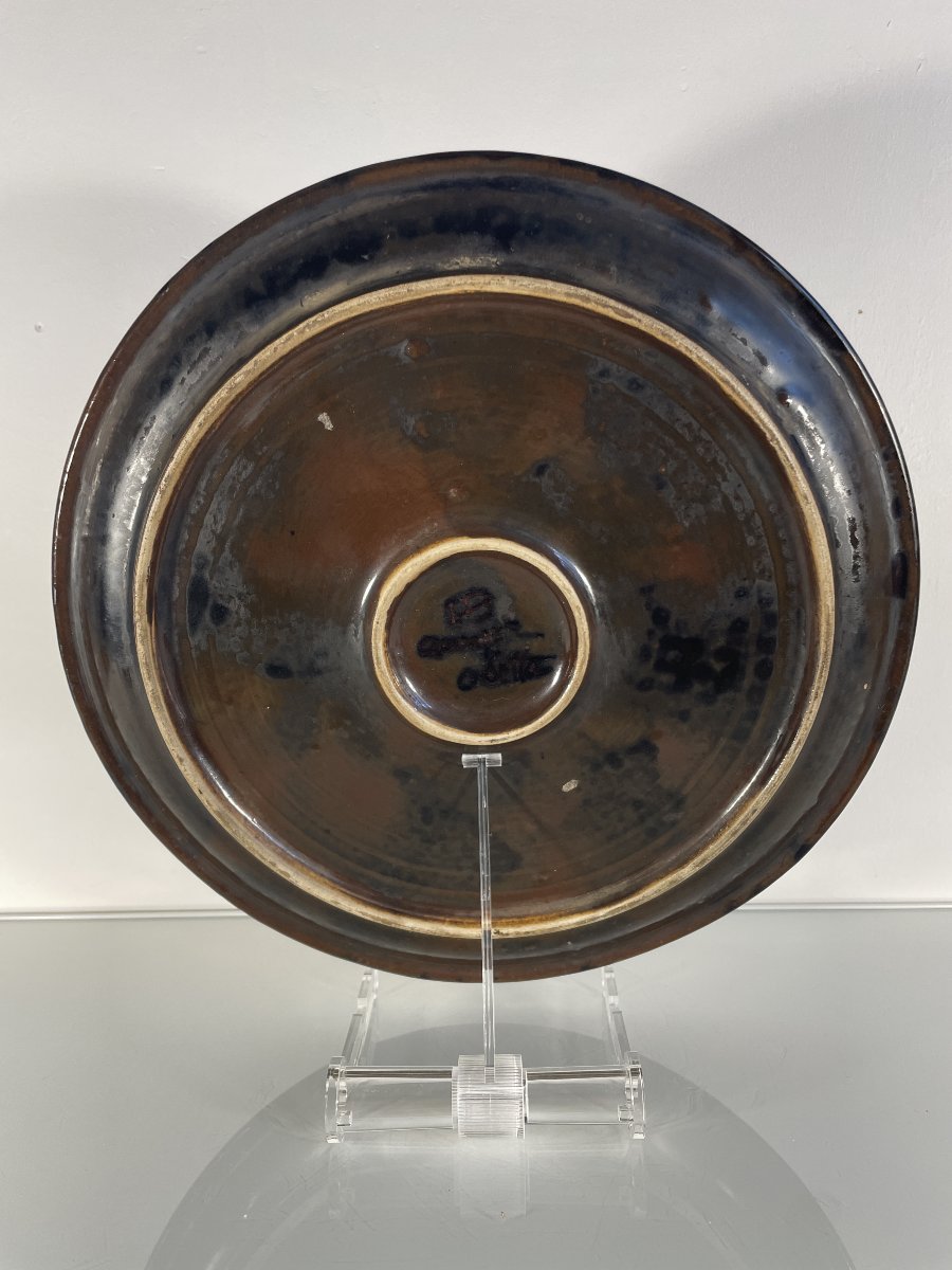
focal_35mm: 26
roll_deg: +0.4
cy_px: 635
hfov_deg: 53.1
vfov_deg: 67.3
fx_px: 953
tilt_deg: -7.5
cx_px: 476
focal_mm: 4.2
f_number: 1.6
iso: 64
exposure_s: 1/100
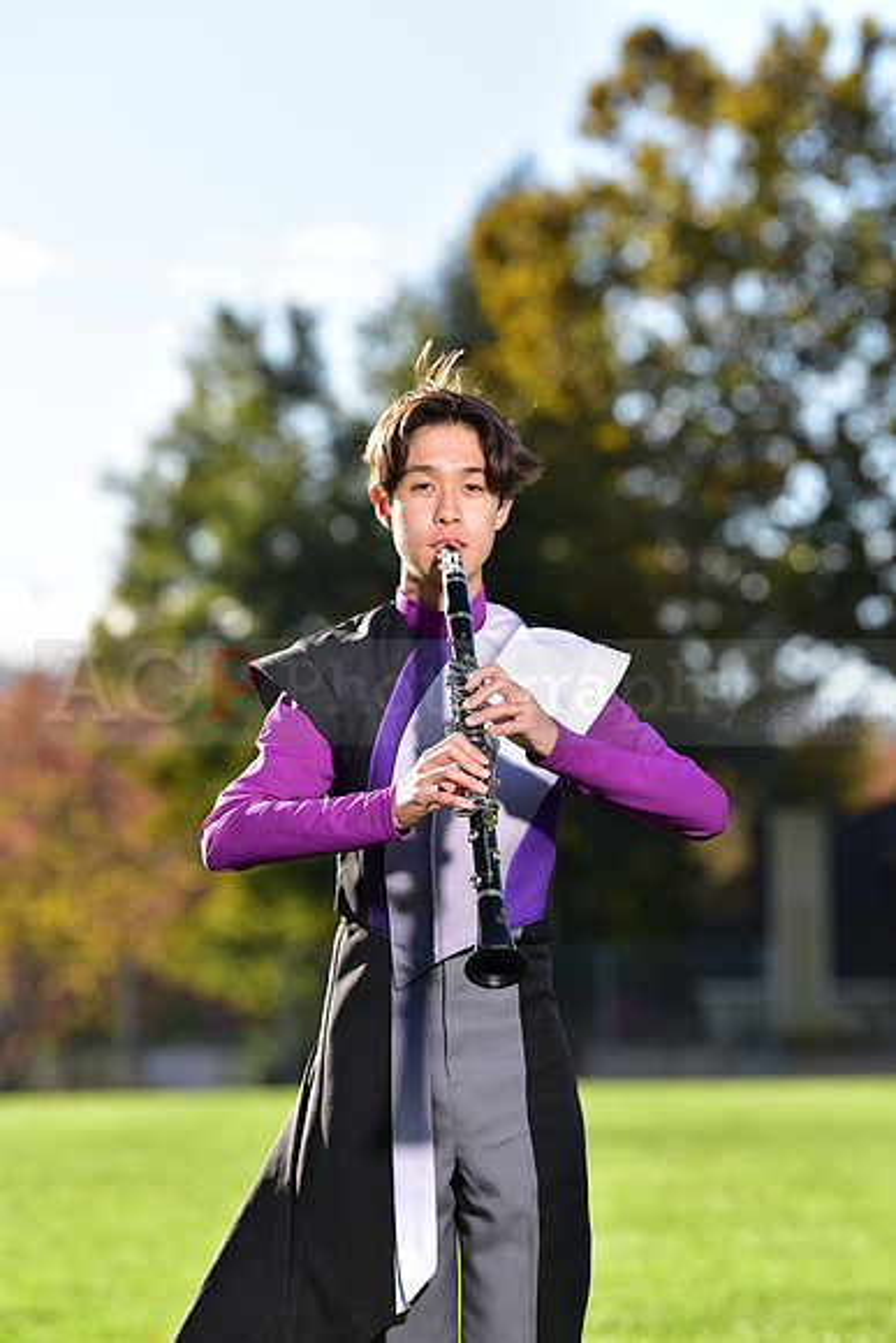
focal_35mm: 180
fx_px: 6715
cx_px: 448
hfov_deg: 7.6
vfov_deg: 11.4
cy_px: 672
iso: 80
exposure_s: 1/250
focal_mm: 180
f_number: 5
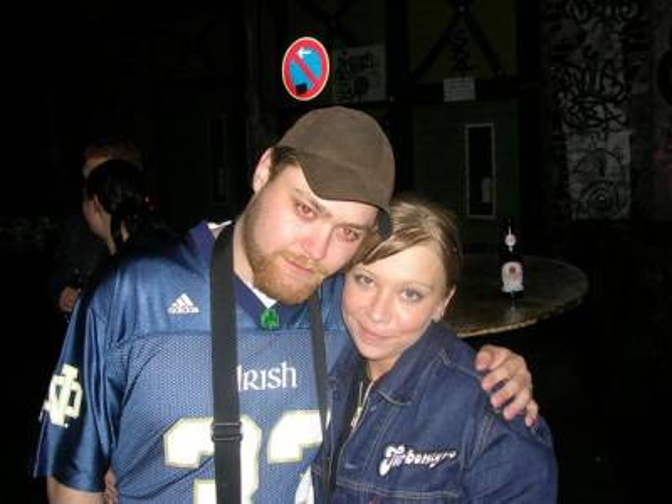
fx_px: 738
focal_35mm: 38
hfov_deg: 49.0
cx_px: 336
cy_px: 252
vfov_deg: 37.7
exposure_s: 1/60.1
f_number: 2.8
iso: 50
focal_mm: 5.8
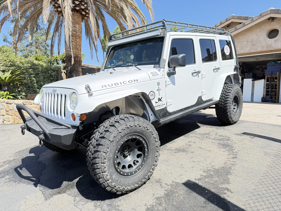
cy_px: 106
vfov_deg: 56.8
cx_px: 140
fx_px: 195
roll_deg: -1.7
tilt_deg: -3.1
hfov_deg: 71.6
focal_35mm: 24
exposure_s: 1/1005
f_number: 1.78
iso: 100
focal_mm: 6.76
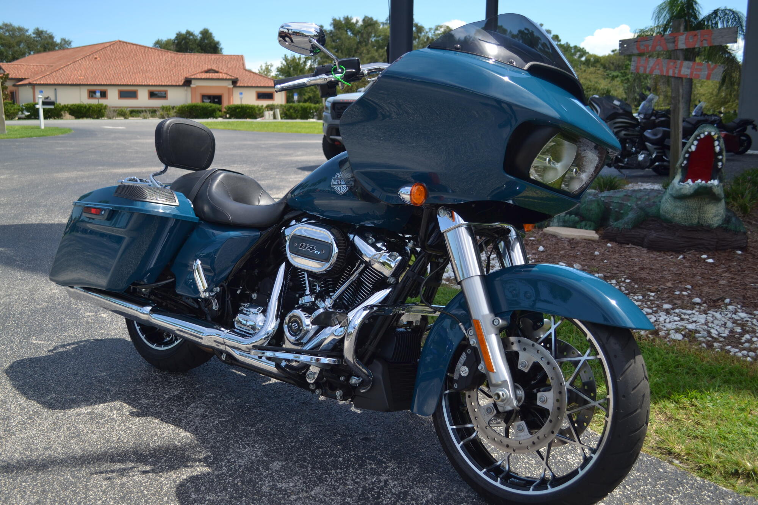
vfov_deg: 36.9
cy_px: 252
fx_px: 758
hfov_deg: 53.1
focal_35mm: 36
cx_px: 379
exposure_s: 1/500
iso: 100
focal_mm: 24
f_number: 4
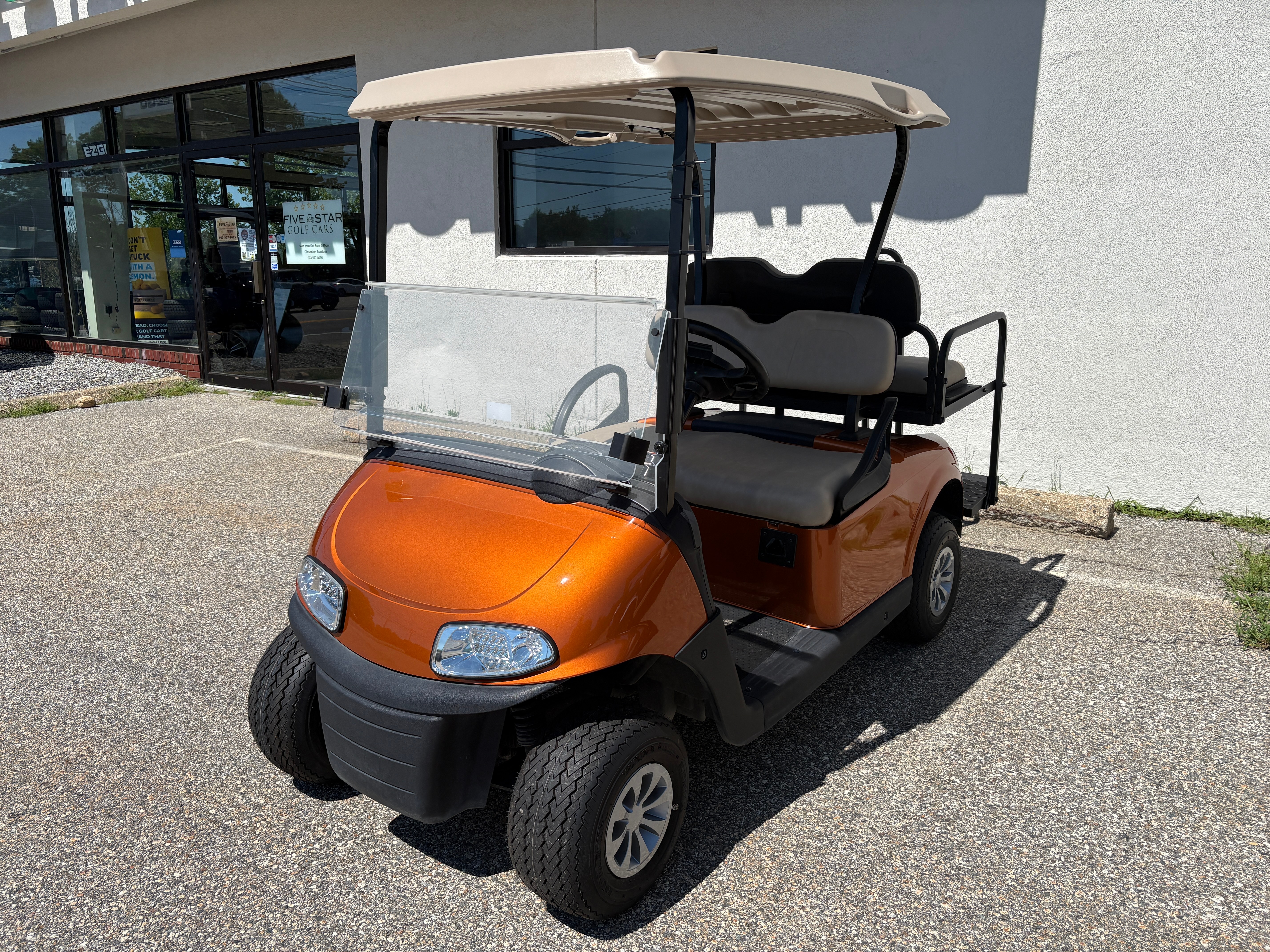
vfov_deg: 53.1
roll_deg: +0.3
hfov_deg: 67.3
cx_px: 635
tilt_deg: -11.7
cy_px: 476
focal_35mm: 26
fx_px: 954
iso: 50
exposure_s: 1/4950
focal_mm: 5.96
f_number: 1.6
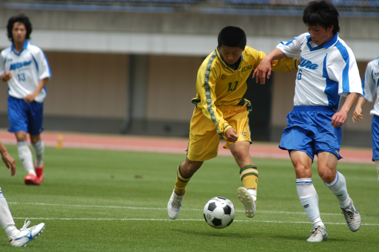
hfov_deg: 4.9
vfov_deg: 3.3
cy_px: 126
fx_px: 4418
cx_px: 190
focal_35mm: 420
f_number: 4
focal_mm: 280
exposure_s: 1/1250
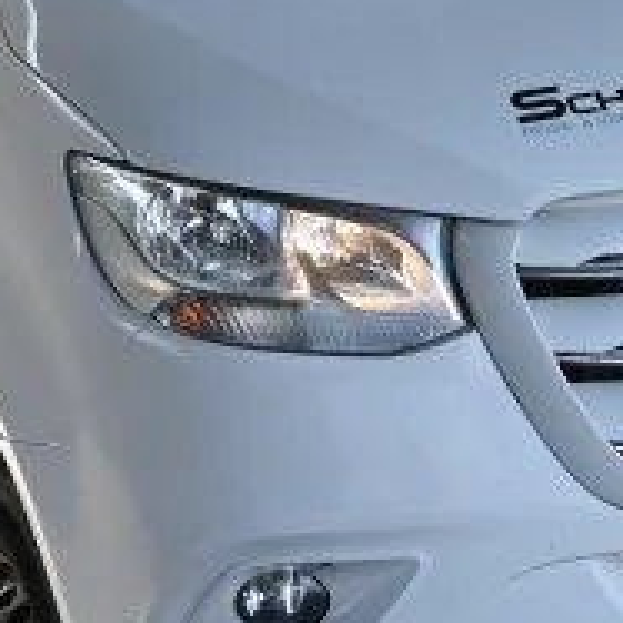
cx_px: 776
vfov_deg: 10.1
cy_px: -250
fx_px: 3450
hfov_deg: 10.1
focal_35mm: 169
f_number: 5.6
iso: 180
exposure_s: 1/250
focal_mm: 34.5
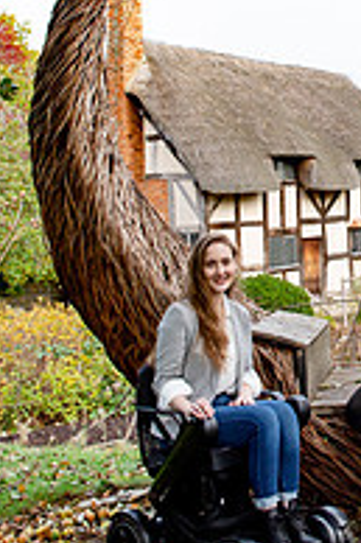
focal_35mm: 65
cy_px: 137
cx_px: 414
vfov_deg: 30.5
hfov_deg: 19.8
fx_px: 979
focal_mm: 28
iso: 320
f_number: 8
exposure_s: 1/160
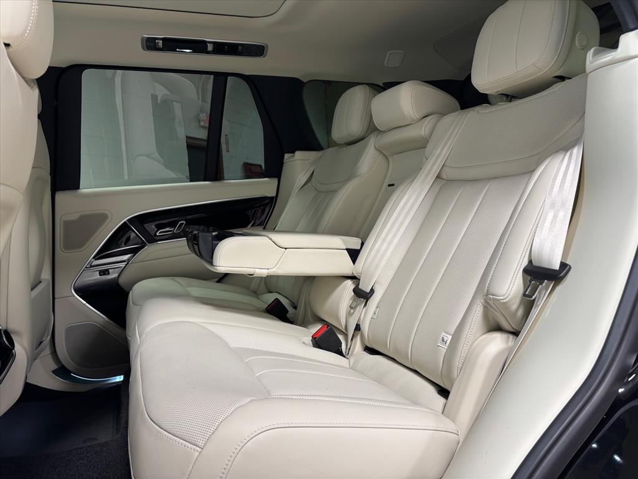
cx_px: 319
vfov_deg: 53.1
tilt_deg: -4.7
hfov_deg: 67.3
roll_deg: +3.5
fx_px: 479
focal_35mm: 26
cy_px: 240
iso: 64
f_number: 1.6
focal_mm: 5.96
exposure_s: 1/120
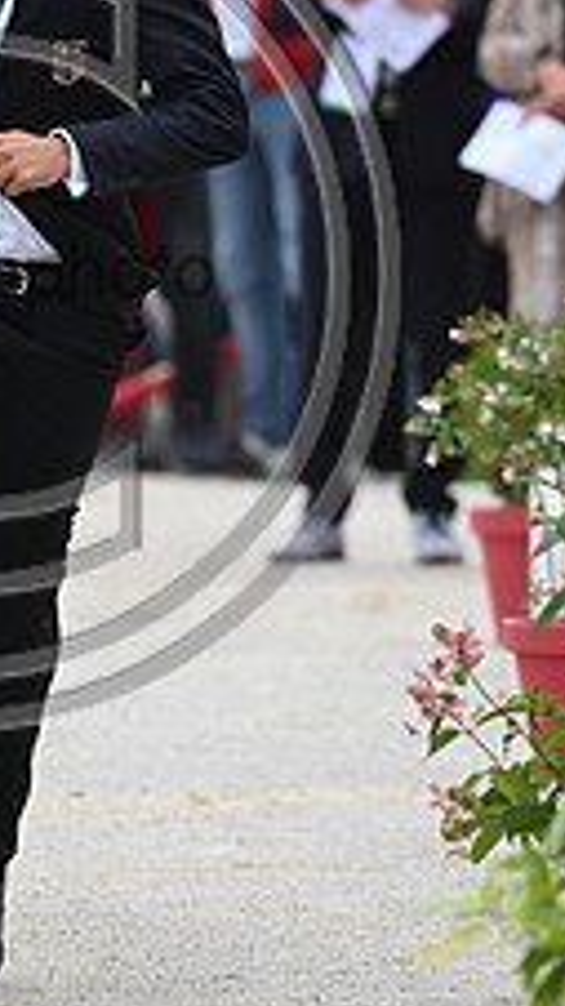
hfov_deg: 1.1
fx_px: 28653
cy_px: 211
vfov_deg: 2.0
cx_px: -107
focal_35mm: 1075
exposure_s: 1/1600
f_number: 5.6
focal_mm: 400
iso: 560
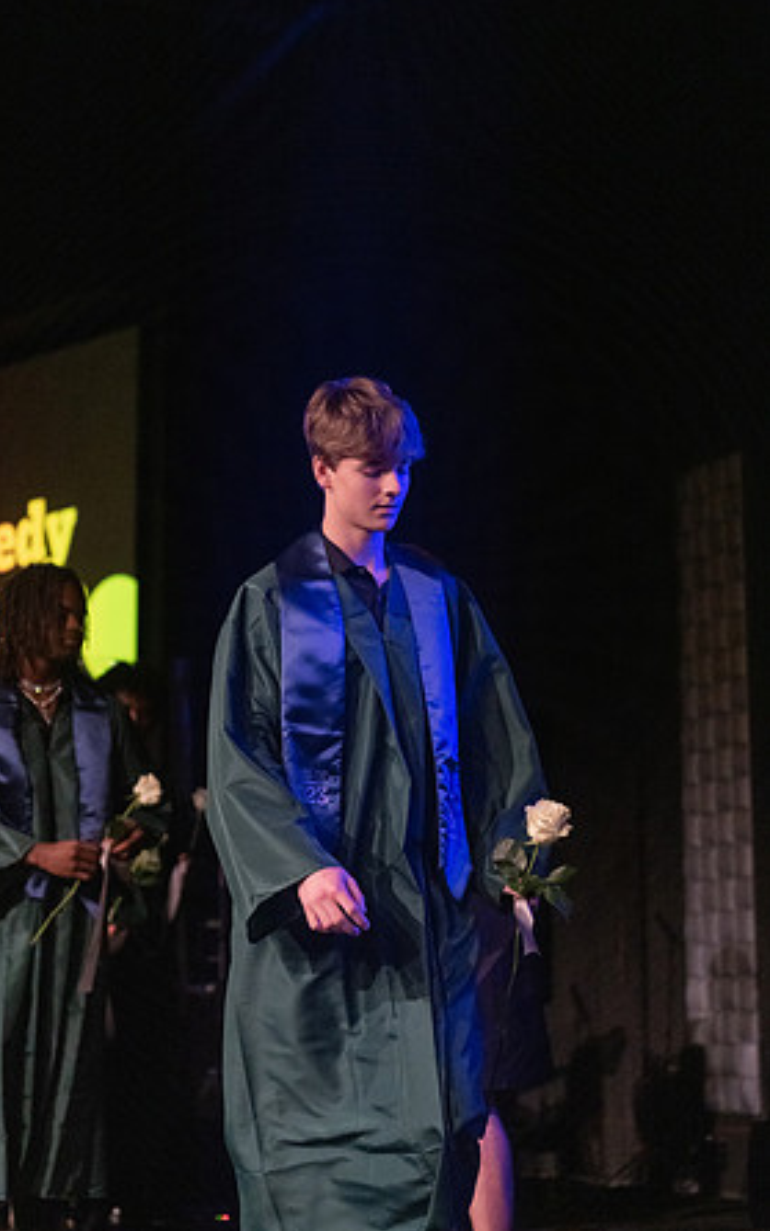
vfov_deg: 28.2
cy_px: 613
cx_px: 362
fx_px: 2449
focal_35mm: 73
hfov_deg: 17.9
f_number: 2.8
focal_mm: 71
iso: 16000
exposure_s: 1/1000
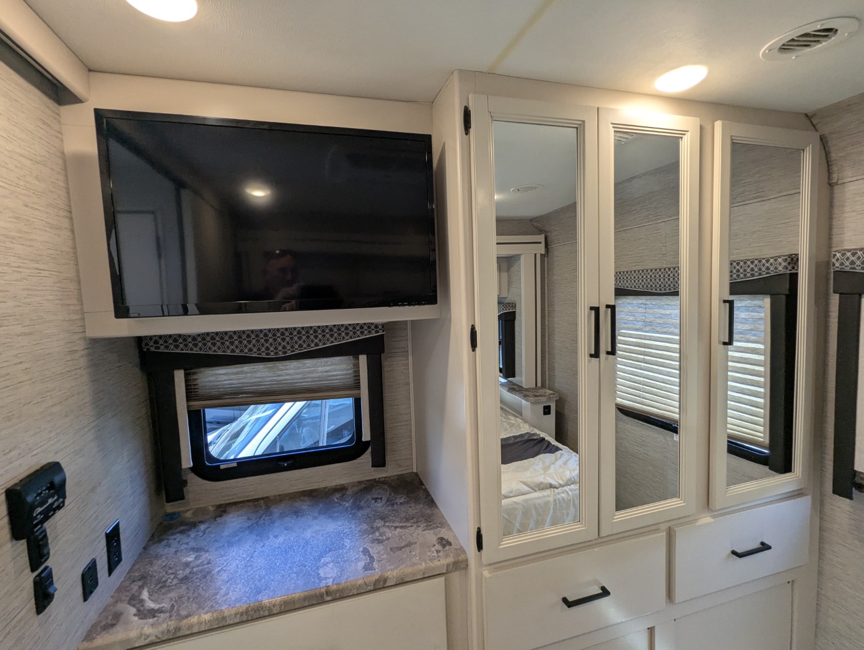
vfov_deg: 78.2
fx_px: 400
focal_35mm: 16
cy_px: 325
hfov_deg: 94.4
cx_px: 432
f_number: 2.2
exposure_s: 1/93.4
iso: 128
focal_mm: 2.35
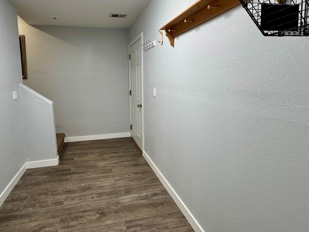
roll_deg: +0.8
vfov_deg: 65.6
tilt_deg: -7.0
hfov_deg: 80.9
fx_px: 179
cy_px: 98
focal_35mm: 20
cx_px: 126
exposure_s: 1/120
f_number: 2.2
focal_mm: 2.22
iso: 250
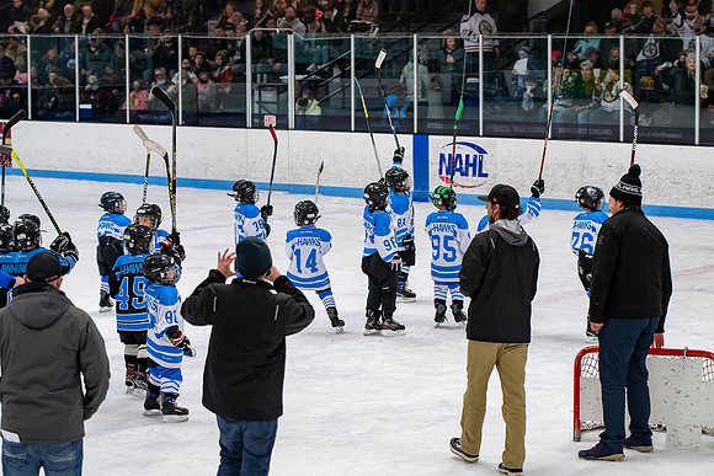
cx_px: 357
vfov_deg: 13.0
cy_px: 238
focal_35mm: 105
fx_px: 2083
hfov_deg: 19.5
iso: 2000
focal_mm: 70
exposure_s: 1/800
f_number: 3.2
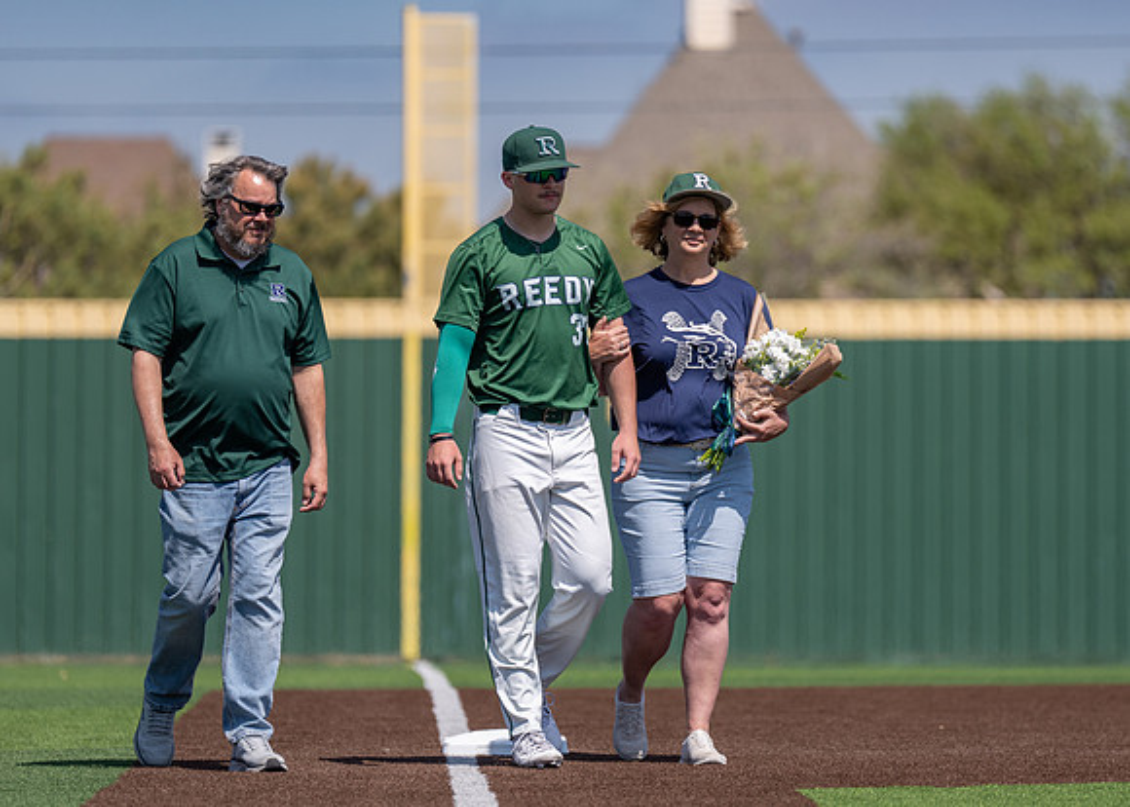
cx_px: 644
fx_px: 8887
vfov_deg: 5.2
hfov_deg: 7.3
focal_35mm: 277
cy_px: 432
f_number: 2.8
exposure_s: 1/2500
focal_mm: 200
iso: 100
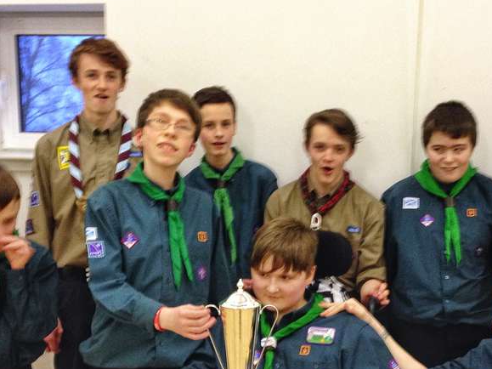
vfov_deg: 25.5
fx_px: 810
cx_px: 274
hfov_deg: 33.8
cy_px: 251
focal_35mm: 57
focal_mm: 4.12
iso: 200
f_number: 2.4
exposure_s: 1/20
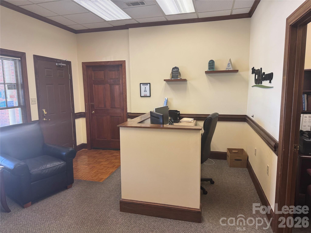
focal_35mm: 24
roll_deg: +0.6
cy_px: 116
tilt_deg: -8.1
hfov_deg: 71.6
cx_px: 156
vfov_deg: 56.8
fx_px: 216
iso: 125
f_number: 1.78
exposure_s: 1/120
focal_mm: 6.76
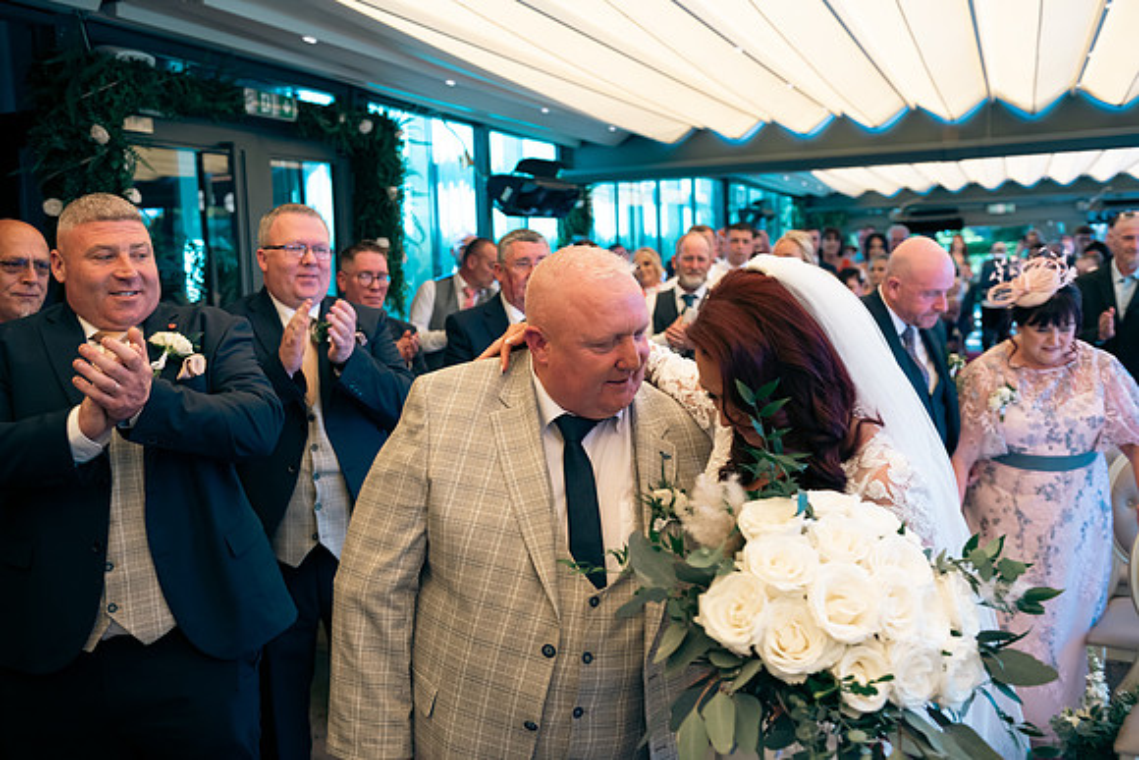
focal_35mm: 32
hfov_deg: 58.7
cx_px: 570
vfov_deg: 41.1
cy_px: 380
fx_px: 1013
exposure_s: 1/200
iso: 250
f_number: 3.5
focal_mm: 32
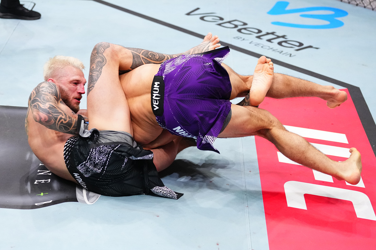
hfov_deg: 28.8
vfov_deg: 19.5
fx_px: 731
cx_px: 188
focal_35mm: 70
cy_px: 125
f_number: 2.8
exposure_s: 1/1250
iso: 3200
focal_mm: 70
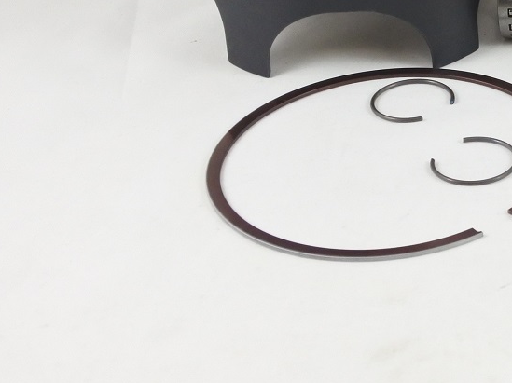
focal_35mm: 117
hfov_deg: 15.6
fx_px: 1729
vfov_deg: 12.3
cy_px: -109
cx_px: 743
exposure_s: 1/125
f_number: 4.2
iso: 640
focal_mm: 15
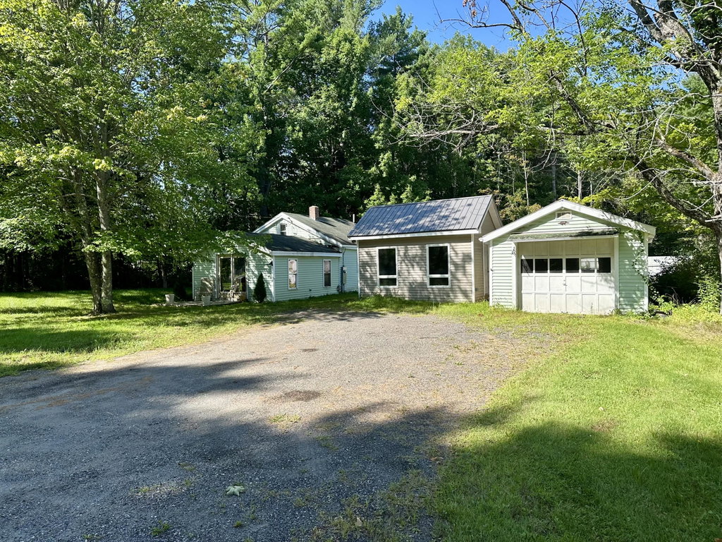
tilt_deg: -0.4
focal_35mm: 24
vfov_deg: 56.8
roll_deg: +1.4
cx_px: 361
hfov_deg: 71.6
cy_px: 271
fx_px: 501
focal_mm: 6.86
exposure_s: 1/1692
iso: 80
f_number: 1.78
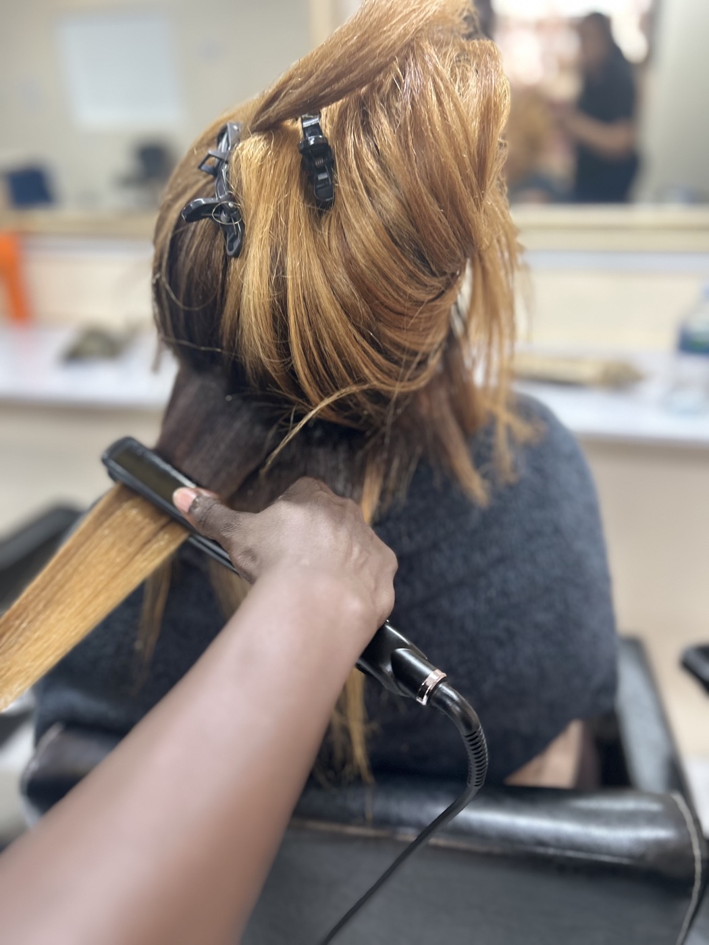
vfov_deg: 67.3
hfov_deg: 53.1
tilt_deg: -22.6
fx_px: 710
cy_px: 472
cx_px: 354
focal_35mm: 26
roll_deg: +1.3
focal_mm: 5.7
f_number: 1.5
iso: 80
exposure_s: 1/50
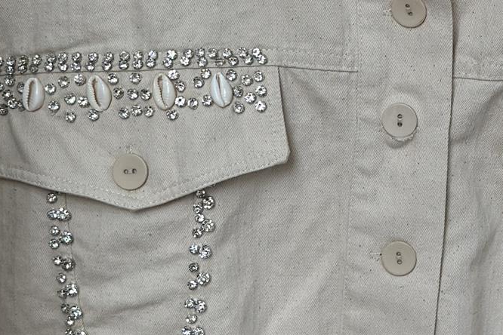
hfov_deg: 16.9
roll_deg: -3.1
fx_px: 1677
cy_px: 72
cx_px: 410
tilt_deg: -12.6
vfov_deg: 11.4
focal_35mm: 120
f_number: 1.78
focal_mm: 6.86
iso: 80
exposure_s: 1/681
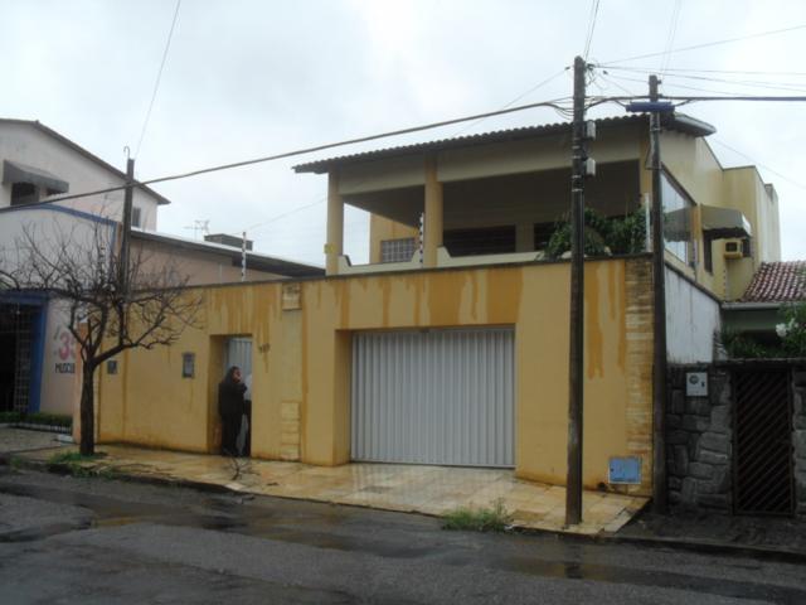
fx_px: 815
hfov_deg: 52.6
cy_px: 302
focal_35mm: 35
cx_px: 403
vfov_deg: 40.7
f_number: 3.2
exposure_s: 1/350
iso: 100
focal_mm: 6.3
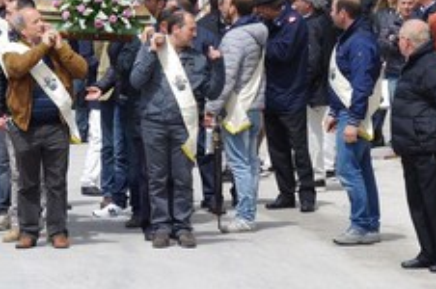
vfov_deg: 3.9
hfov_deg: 5.9
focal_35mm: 348
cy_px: 24
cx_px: 170
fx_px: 4209
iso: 160
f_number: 8
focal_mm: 105
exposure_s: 1/250
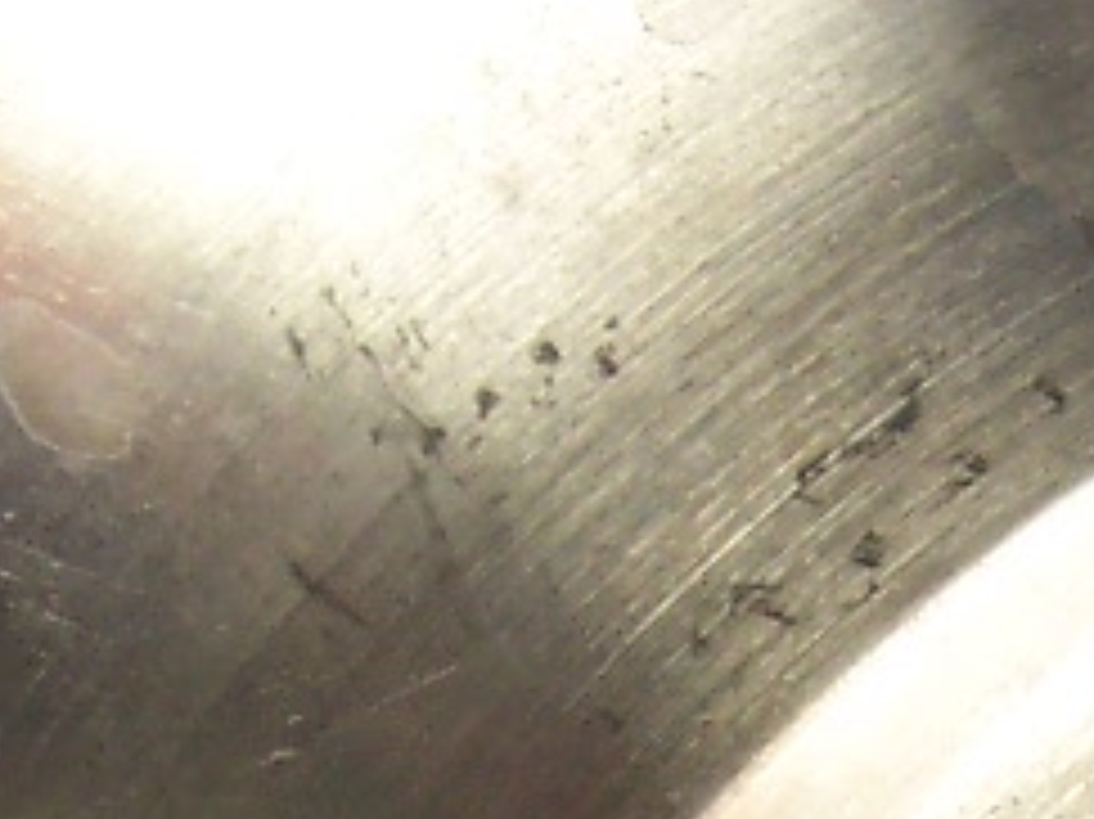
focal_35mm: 183
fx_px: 5781
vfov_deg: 7.9
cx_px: 815
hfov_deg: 10.8
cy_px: 1274
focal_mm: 5.6
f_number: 2.8
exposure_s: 1/60
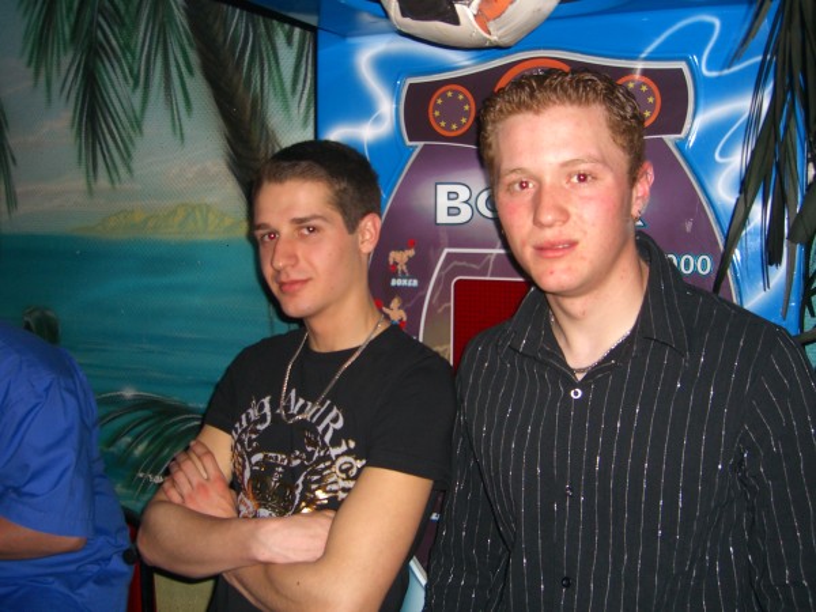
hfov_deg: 49.0
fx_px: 896
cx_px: 408
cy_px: 306
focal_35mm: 38
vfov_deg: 37.7
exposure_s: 1/60
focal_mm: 7.9
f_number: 2.8
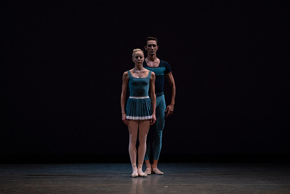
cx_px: 150
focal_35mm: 406
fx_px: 3272
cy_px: 99
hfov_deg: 5.1
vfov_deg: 3.4
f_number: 5.6
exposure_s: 1/400
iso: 5000
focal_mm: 388
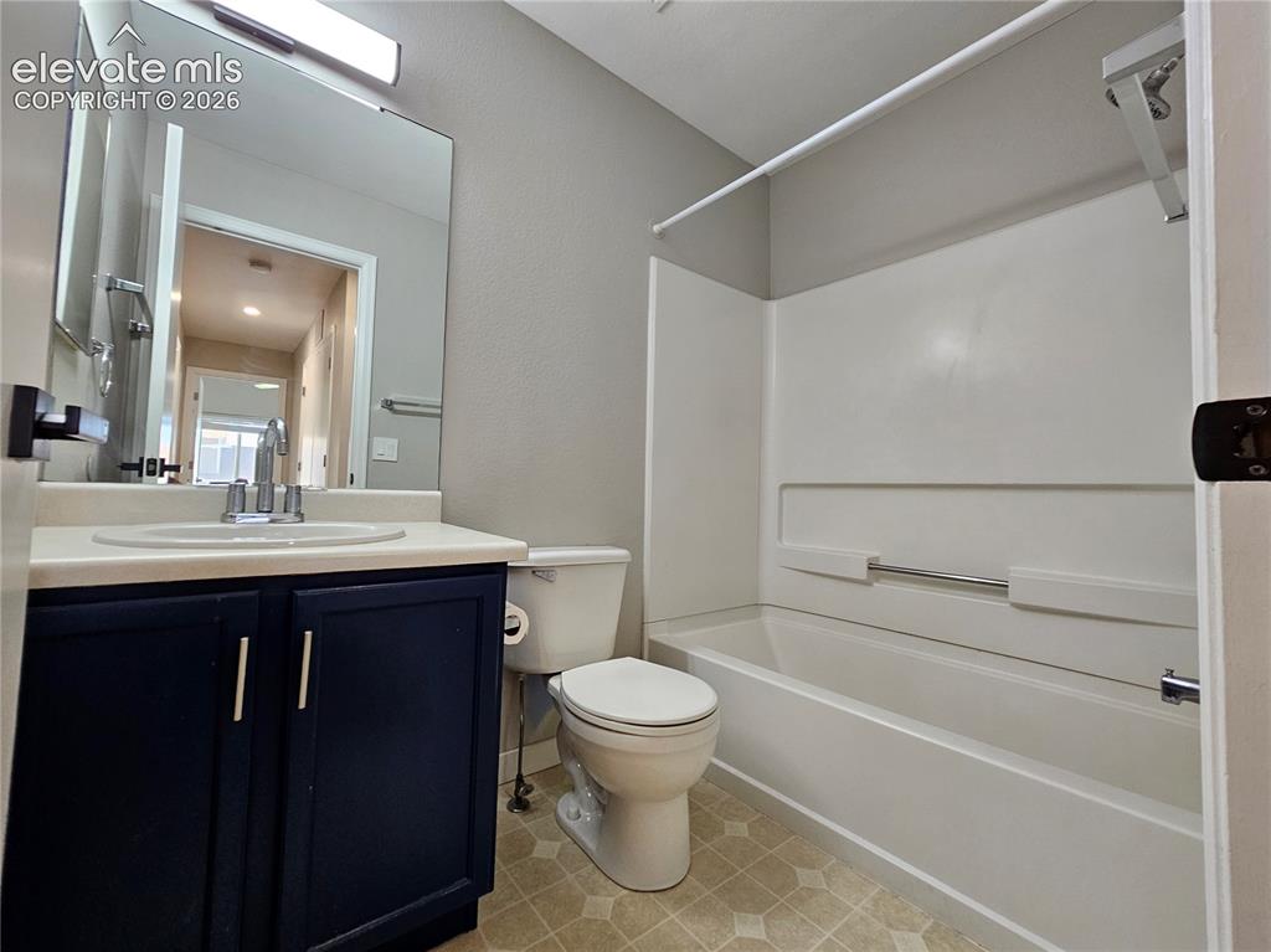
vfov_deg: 89.9
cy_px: 476
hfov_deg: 106.2
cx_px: 636
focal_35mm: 13
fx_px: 477
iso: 160
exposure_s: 1/60
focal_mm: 2.2
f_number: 2.2
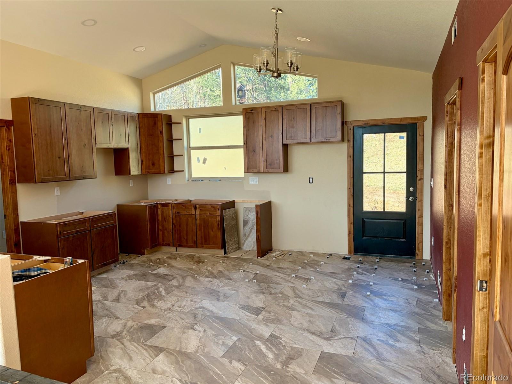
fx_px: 385
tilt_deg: -4.9
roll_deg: +2.8
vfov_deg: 53.1
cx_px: 256
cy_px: 192
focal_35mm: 26
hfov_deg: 67.3
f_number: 1.6
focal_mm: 5.96
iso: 125
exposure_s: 1/236
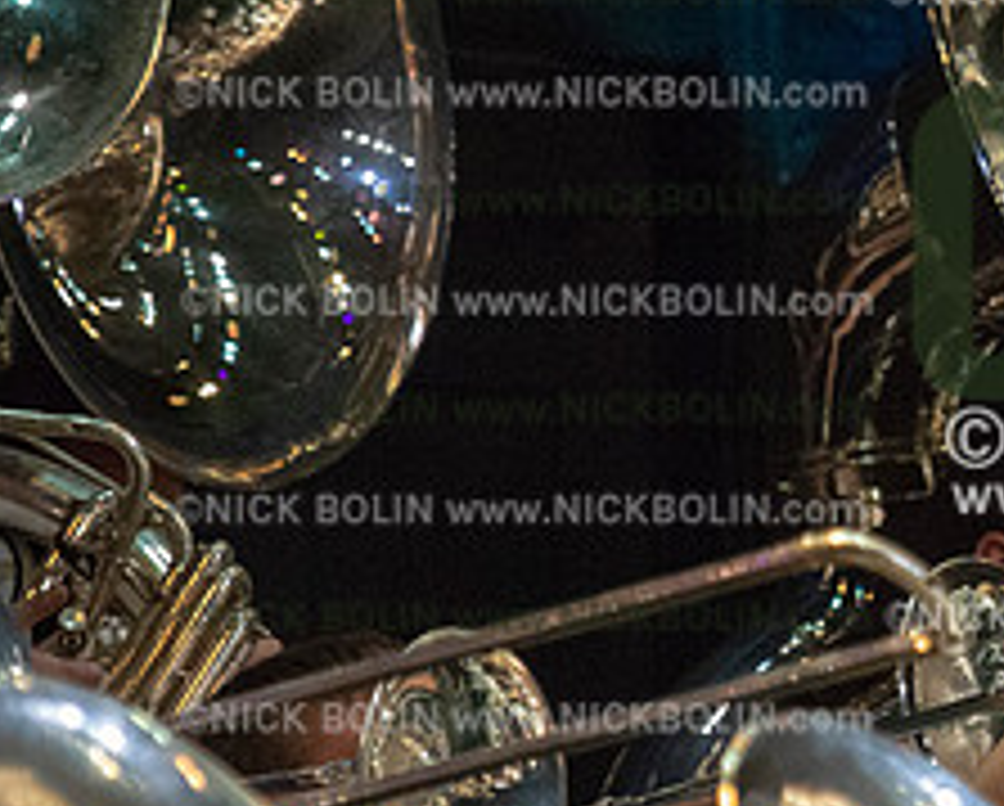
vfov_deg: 3.0
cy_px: 302
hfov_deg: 3.8
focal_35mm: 512
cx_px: 1229
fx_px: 15234
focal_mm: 210
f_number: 5.6
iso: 8000
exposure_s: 1/320
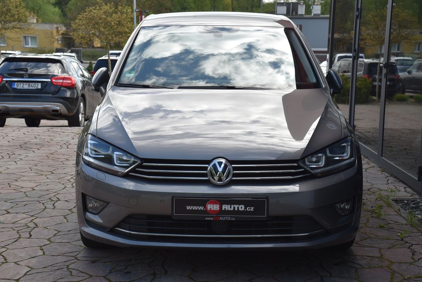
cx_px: 211
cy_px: 141
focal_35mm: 62
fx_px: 727
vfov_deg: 21.9
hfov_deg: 32.4
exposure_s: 1/320
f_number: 9
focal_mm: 62
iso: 500
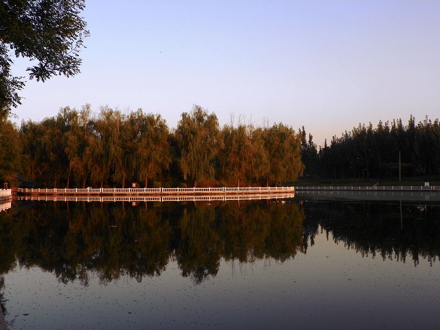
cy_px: 165
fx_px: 432
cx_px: 220
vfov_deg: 41.8
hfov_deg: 53.9
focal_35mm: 34
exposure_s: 1/200
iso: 64
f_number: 3.2
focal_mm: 6.1
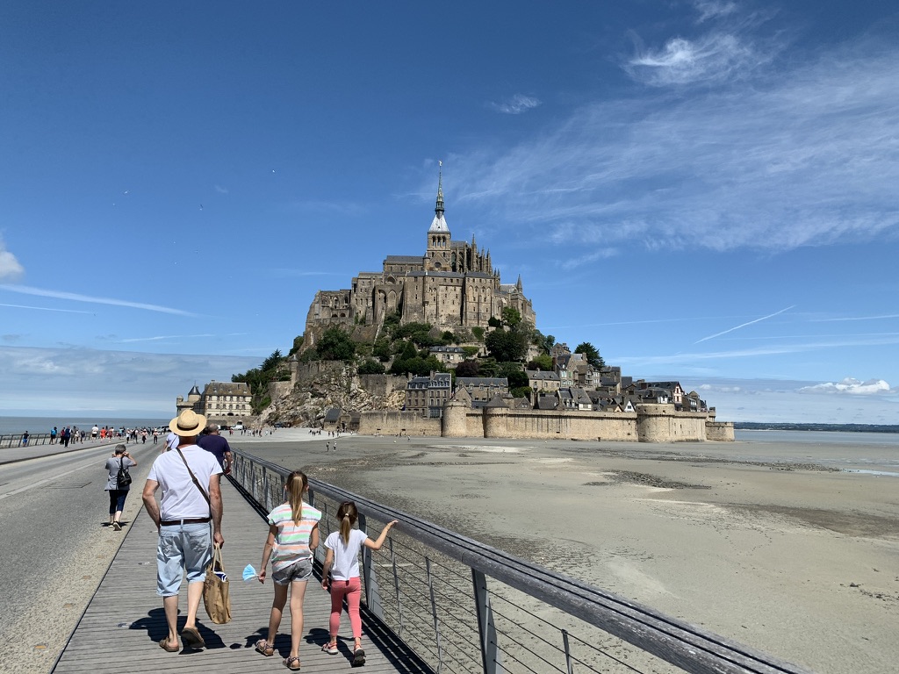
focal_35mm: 26
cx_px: 450
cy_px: 337
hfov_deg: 67.3
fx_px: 675
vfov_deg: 53.1
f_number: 1.8
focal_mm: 4.25
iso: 25
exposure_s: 1/3401
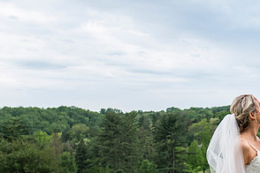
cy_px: 62
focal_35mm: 69
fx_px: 498
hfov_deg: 29.0
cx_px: 175
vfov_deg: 19.7
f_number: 2.5
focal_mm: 35
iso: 800
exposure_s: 1/1600
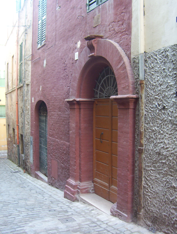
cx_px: 88
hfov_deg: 39.8
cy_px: 117
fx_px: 244
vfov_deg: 51.2
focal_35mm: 36
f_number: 2.76
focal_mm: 5.54
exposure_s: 1/52.5
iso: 100
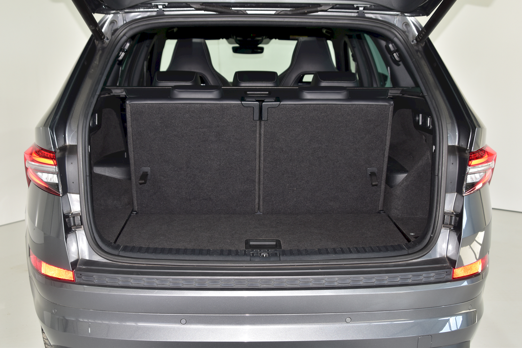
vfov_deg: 31.9
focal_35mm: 42
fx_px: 609
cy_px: 174
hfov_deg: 46.4
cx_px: 261
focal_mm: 28
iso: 200
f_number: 4
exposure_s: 1/80
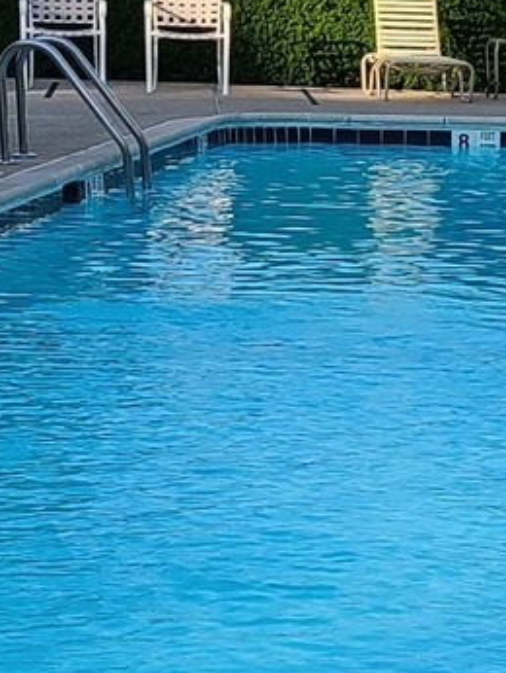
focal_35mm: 173
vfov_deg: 11.3
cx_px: 796
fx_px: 3368
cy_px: 659
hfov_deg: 8.4
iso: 40
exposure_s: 1/1208
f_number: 1.8
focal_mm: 5.4
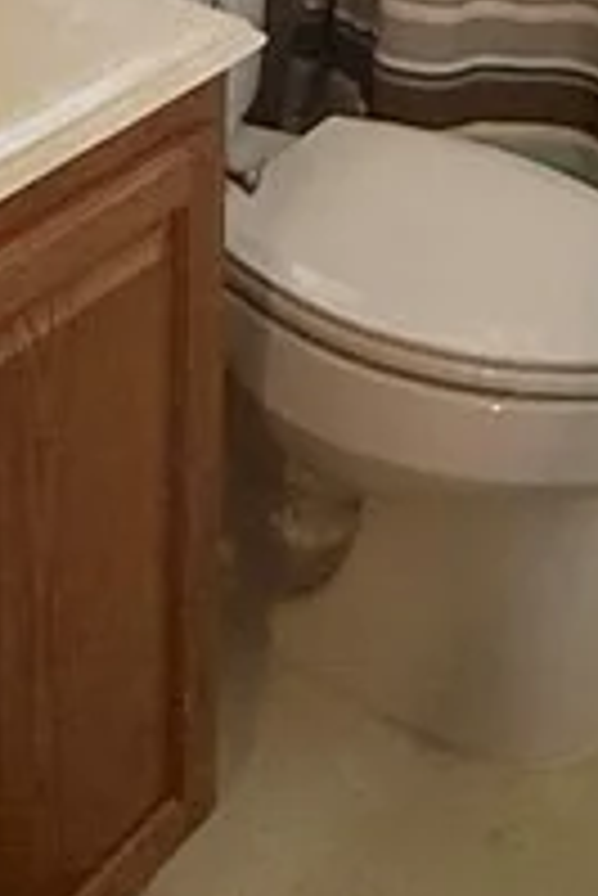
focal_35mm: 75
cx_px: 103
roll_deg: +0.0
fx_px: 1865
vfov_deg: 22.3
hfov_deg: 18.0
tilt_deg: -9.1
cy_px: -441
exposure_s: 1/60
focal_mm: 2.22
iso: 400
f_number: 2.2
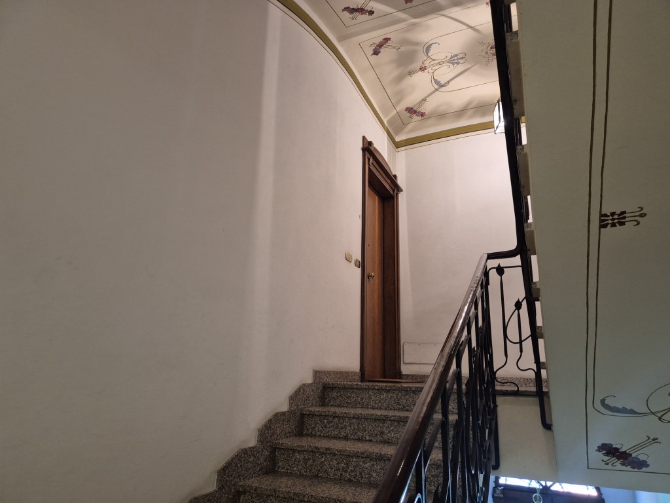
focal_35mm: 23
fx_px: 445
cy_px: 252
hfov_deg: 73.9
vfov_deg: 58.9
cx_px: 335
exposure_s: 1/100
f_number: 1.8
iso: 320
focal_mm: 5.4
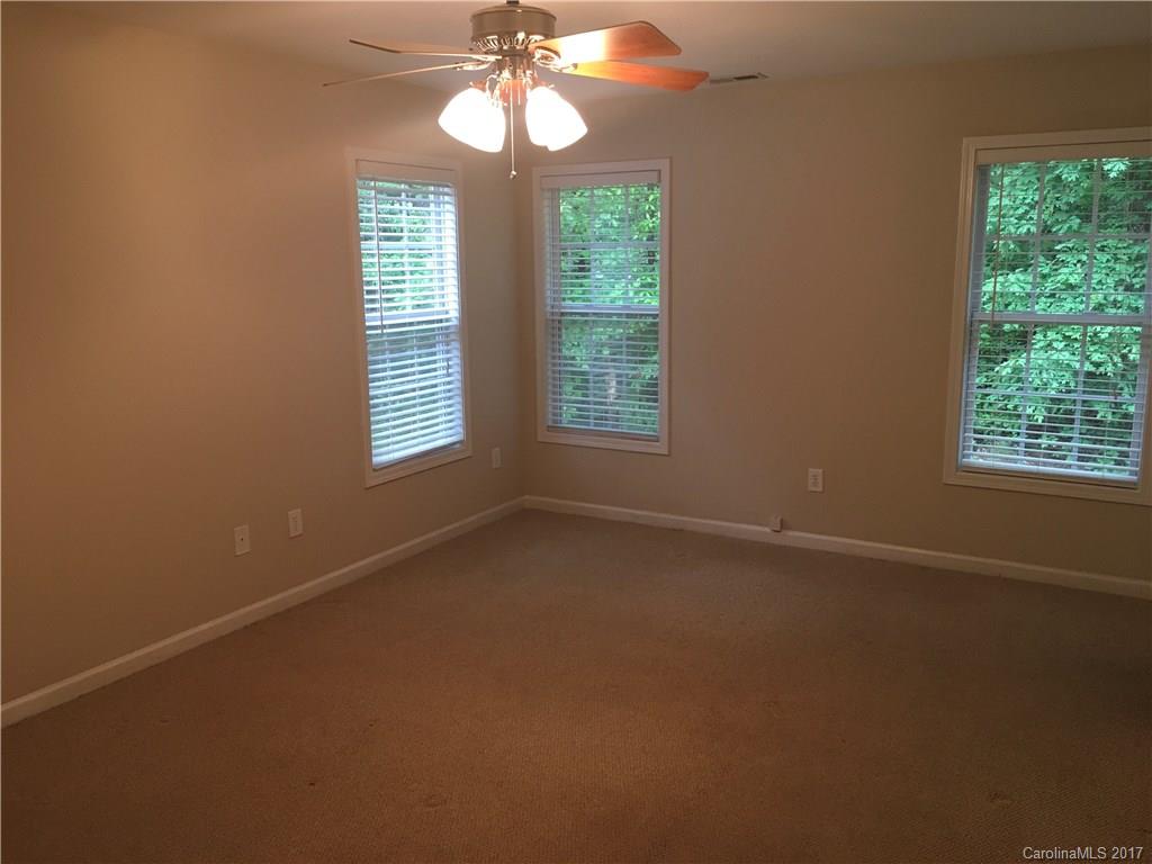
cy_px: 432
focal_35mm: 29
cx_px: 576
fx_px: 965
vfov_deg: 48.2
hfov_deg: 61.7
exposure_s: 1/30
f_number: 2.2
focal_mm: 4.15
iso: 80
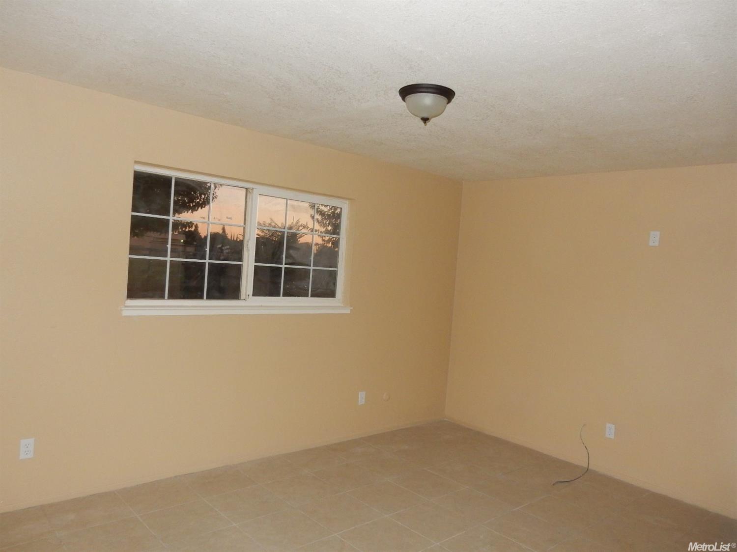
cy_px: 276
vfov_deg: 54.9
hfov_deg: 69.4
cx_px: 368
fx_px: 532
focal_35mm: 25
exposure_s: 1/30
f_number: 3.7
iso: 360
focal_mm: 4.5
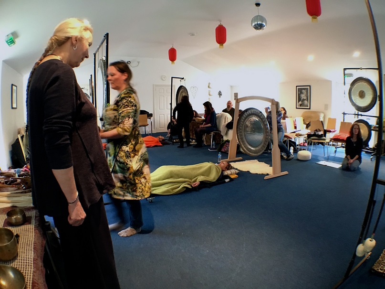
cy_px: 144
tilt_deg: -8.7
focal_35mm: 29
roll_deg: +1.2
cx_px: 192
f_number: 2.2
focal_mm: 4.15
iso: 500
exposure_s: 1/17
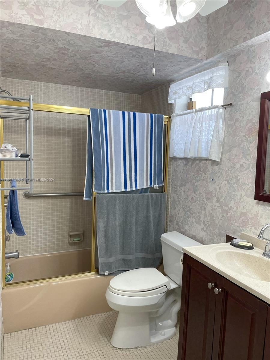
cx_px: 135
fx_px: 271
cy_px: 180
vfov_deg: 67.3
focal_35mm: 26
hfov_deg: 53.0
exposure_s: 1/120
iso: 40
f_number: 1.6
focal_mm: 4.2
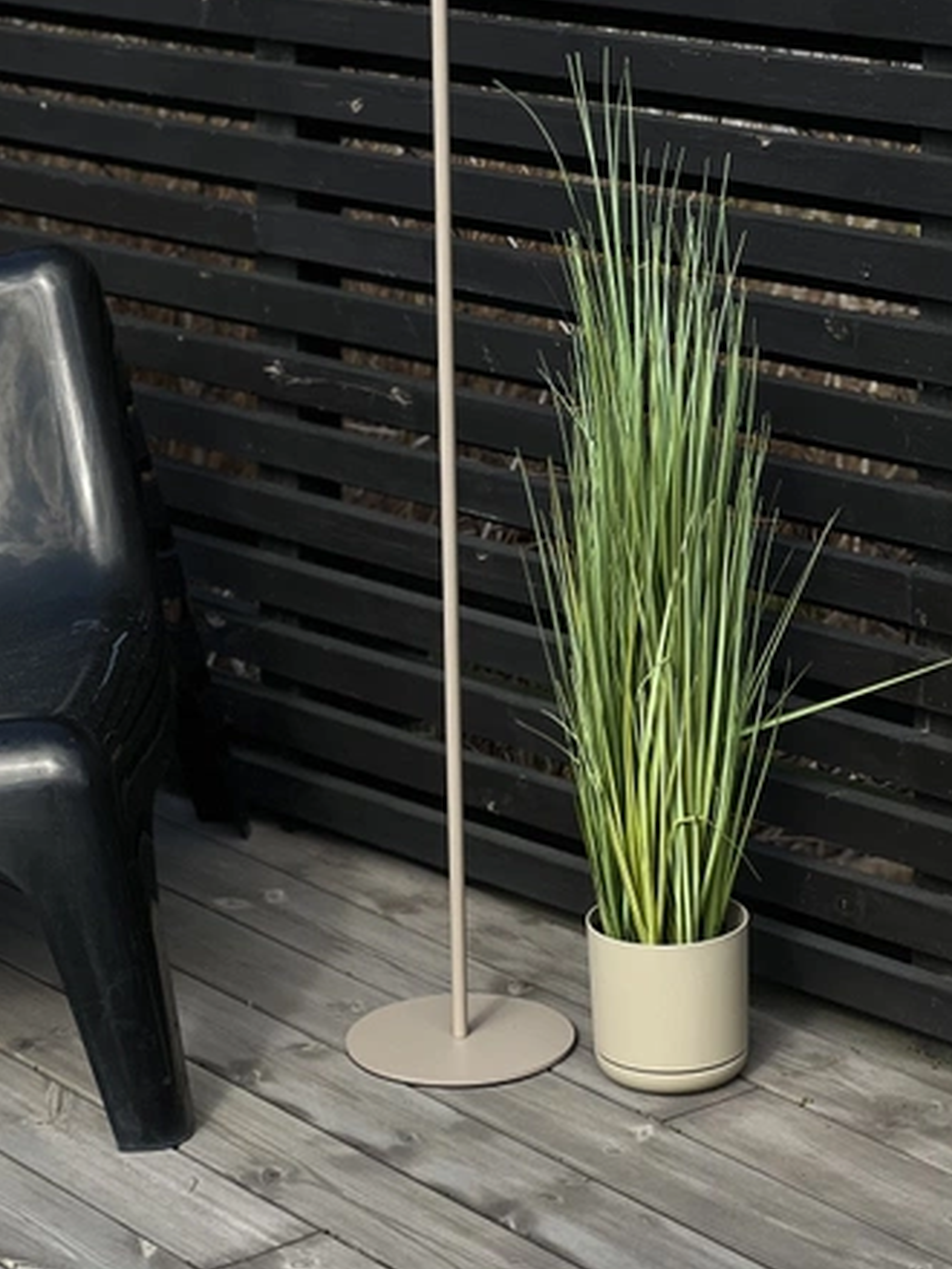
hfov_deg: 13.2
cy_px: 418
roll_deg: +1.6
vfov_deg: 17.5
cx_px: 459
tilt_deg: -12.1
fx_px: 4107
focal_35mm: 112
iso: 32
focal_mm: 9
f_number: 2.8
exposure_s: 1/485
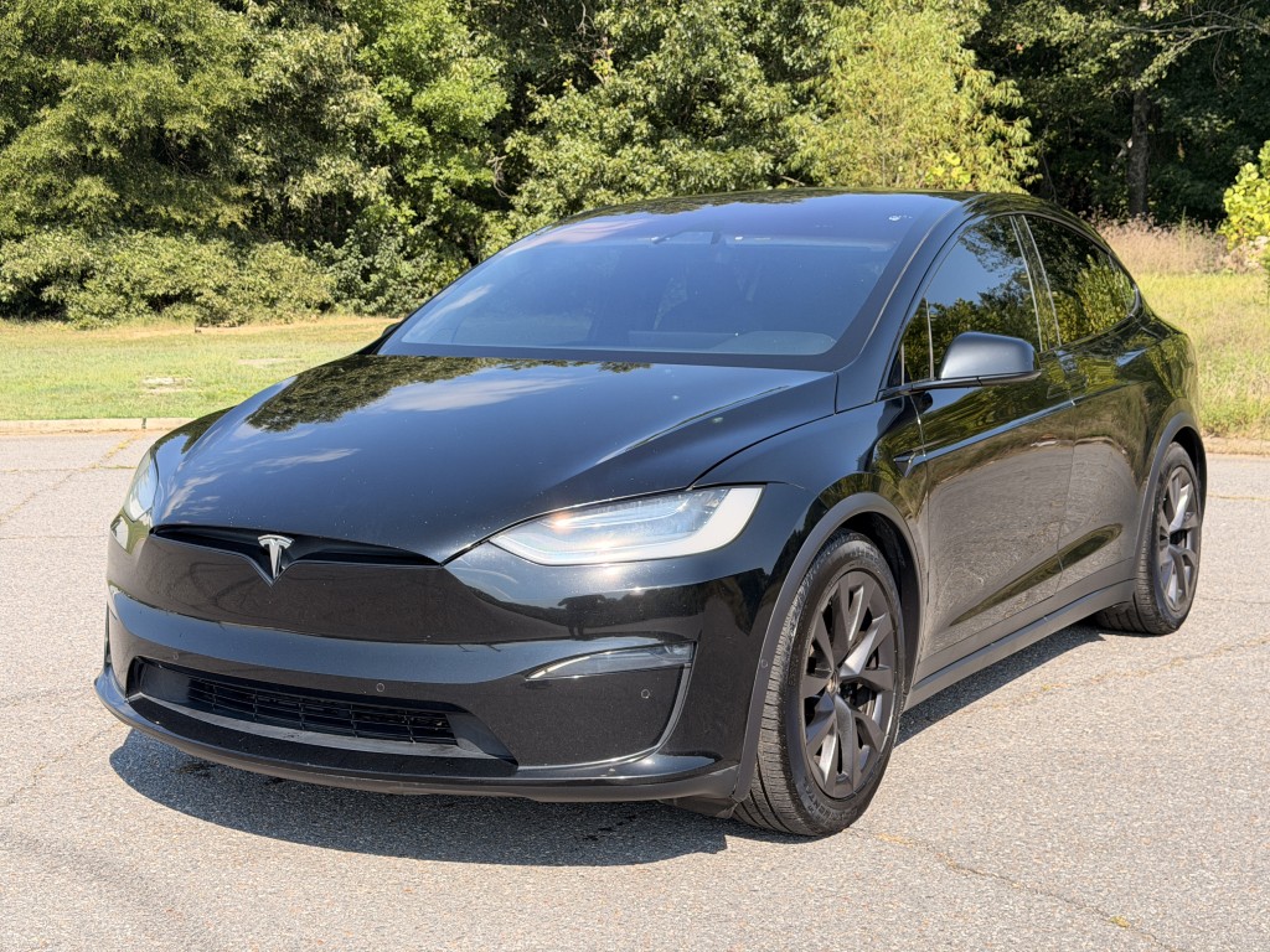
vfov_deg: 30.3
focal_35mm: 48
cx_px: 635
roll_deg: -0.4
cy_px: 476
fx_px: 1761
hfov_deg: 39.7
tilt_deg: -6.8
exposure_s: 1/2494
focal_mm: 6.76
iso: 100
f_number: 1.78
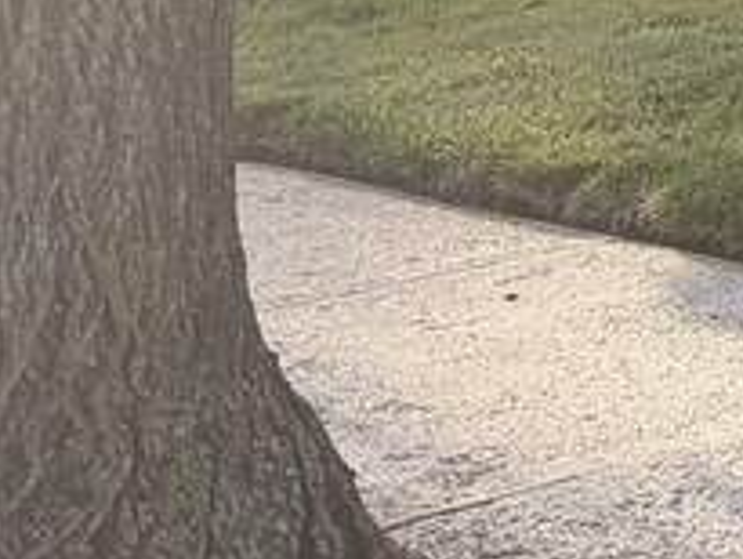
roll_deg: +0.1
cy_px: -708
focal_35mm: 150
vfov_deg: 9.1
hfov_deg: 10.0
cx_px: 2200
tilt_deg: +0.9
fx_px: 3221
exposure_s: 1/1553
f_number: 1.78
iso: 100
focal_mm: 6.76
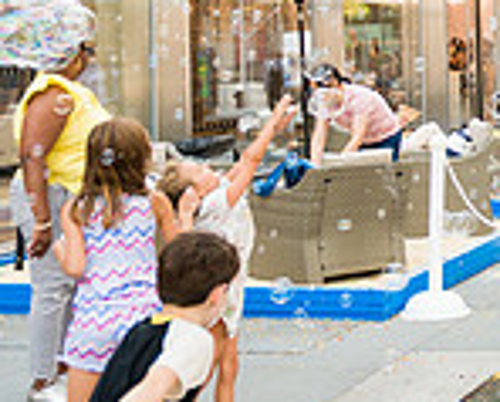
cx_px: 750
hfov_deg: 19.0
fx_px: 1305
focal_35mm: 88
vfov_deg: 17.0
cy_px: -34
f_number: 3.2
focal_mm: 24
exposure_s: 1/500
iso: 800
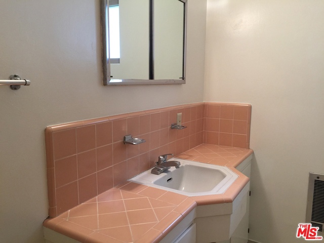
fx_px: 271
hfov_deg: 61.7
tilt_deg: -8.4
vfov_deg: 48.2
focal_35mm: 29
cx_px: 162
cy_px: 122
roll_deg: -1.3
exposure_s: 1/15
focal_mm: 4.15
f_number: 2.2
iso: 50
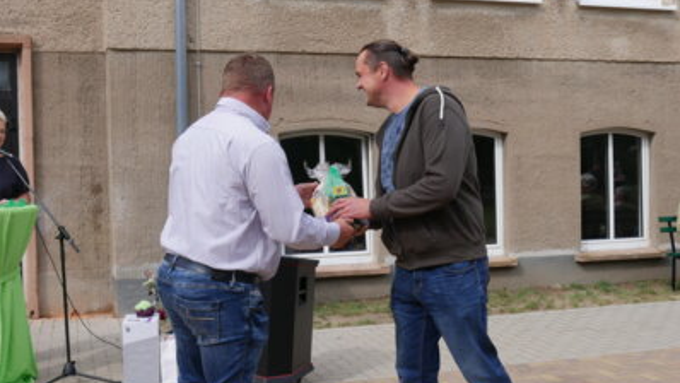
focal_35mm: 46
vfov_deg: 26.0
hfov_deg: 44.6
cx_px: 340
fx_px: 830
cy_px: 195
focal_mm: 21
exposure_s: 1/320
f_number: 7.1
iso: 200
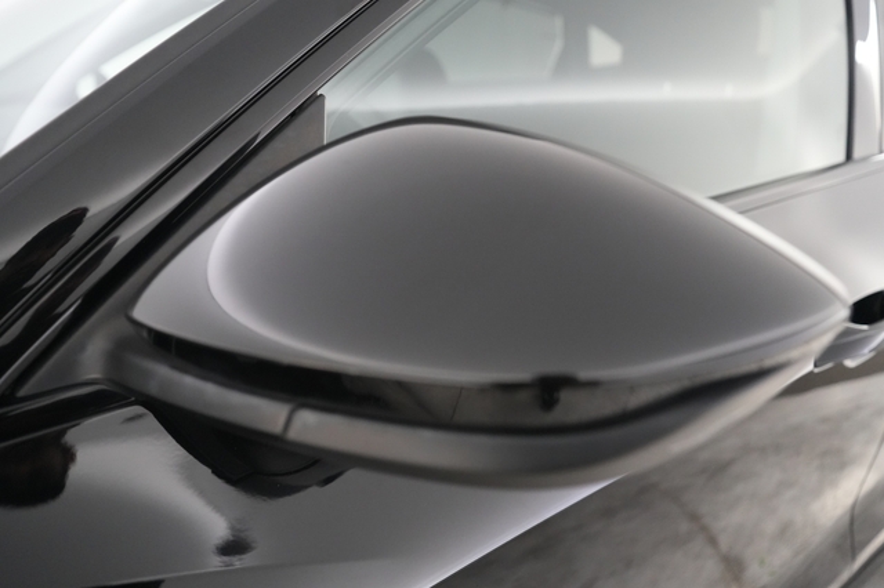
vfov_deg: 53.1
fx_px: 589
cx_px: 442
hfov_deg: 73.8
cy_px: 294
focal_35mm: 24
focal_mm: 24
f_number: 2.8
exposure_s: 1/160
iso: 6400
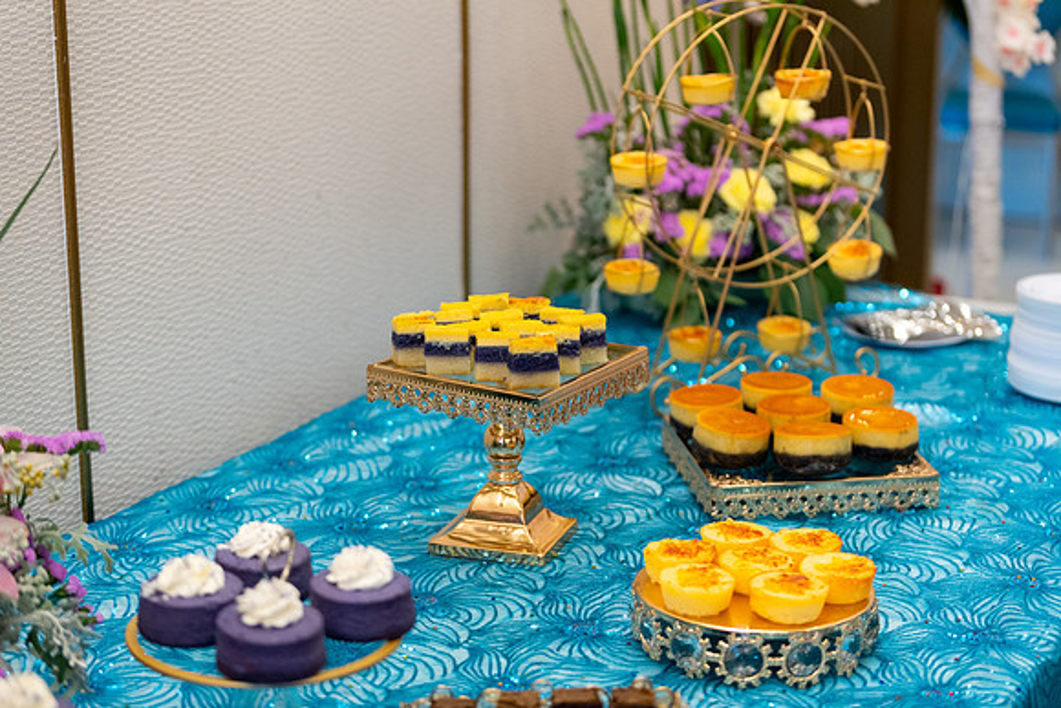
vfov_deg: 18.9
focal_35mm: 72
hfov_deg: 28.1
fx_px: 2122
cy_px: 354
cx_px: 530
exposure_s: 1/400
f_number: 2.8
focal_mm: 72
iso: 1250
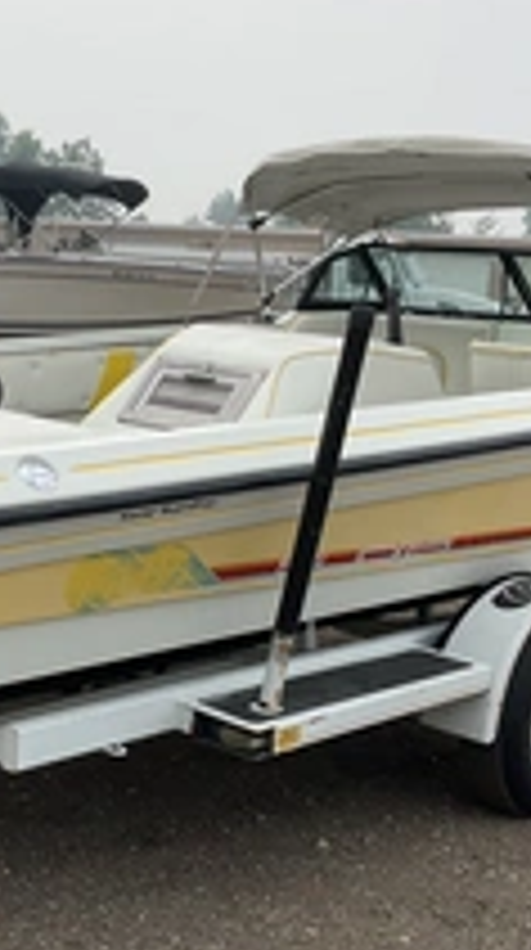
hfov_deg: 19.9
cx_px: 189
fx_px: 1509
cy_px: 500
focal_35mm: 60
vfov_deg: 34.9
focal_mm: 3
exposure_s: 1/1675
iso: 25
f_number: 1.8
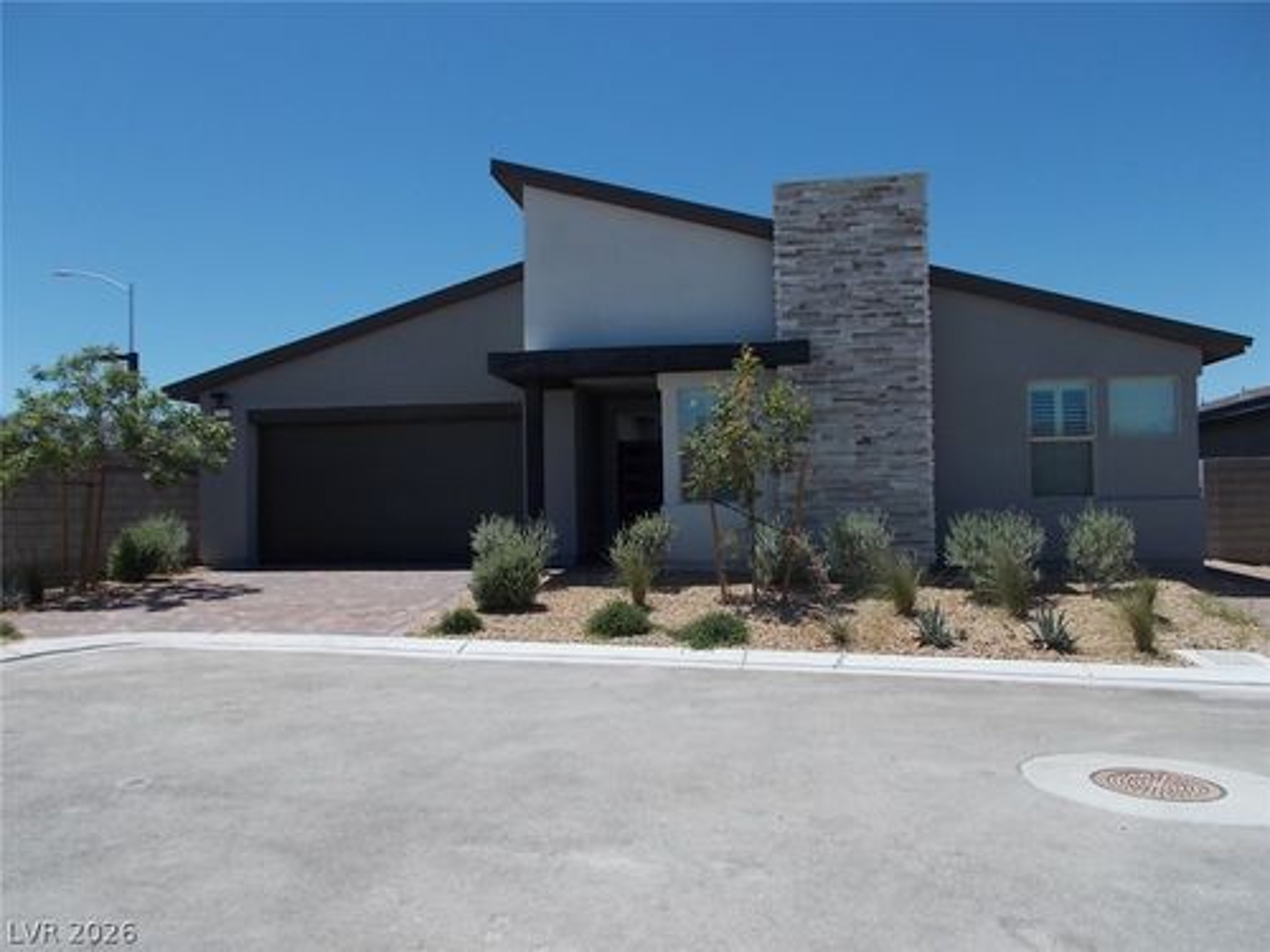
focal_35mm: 26
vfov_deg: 53.1
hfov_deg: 67.3
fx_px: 954
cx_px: 635
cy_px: 476
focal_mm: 4.6
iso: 80
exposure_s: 1/200
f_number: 8
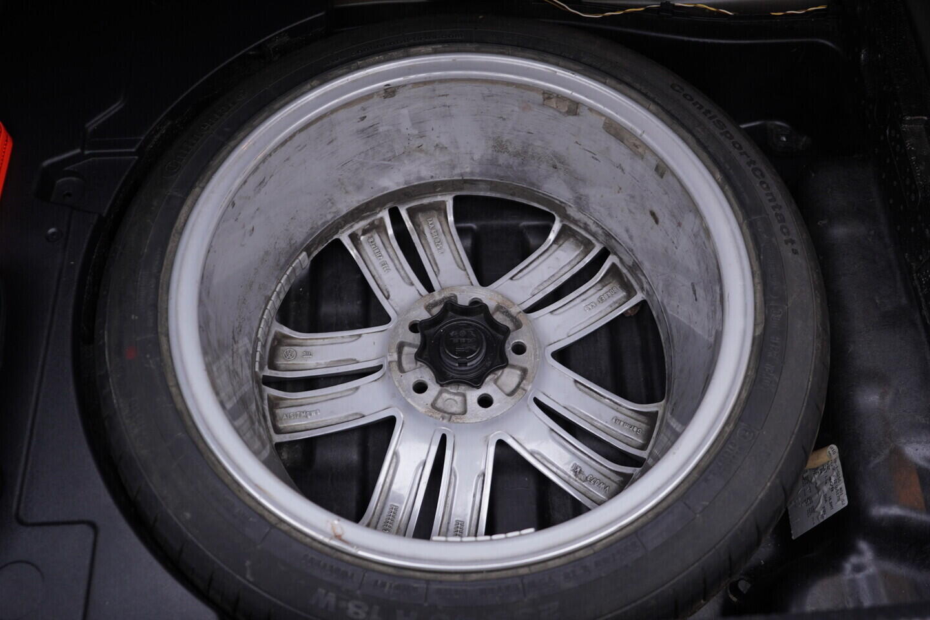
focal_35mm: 36
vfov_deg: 36.9
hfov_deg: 53.1
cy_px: 310
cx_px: 465
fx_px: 930
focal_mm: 24
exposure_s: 1/40
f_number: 2.8
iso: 160
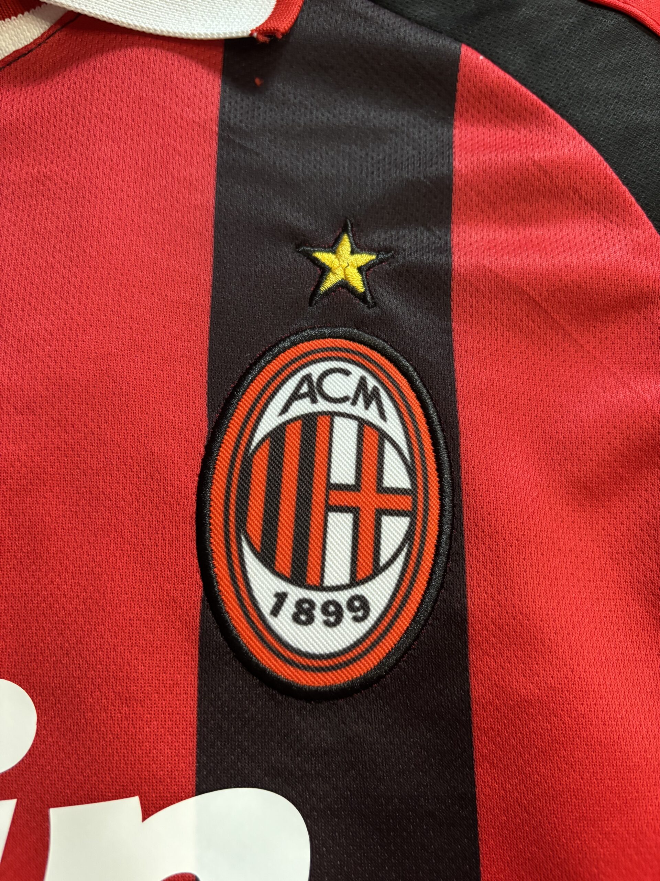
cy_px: 440
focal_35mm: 26
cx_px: 330
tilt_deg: -75.8
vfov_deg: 67.3
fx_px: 661
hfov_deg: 53.1
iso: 500
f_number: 1.6
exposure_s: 1/60
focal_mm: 5.96
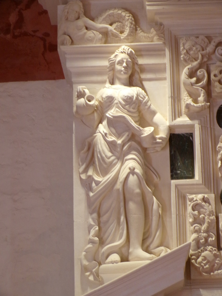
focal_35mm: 99
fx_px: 847
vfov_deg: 19.8
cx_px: 111
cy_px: 148
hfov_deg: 14.9
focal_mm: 17.7
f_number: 4.2
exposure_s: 1/50
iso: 425
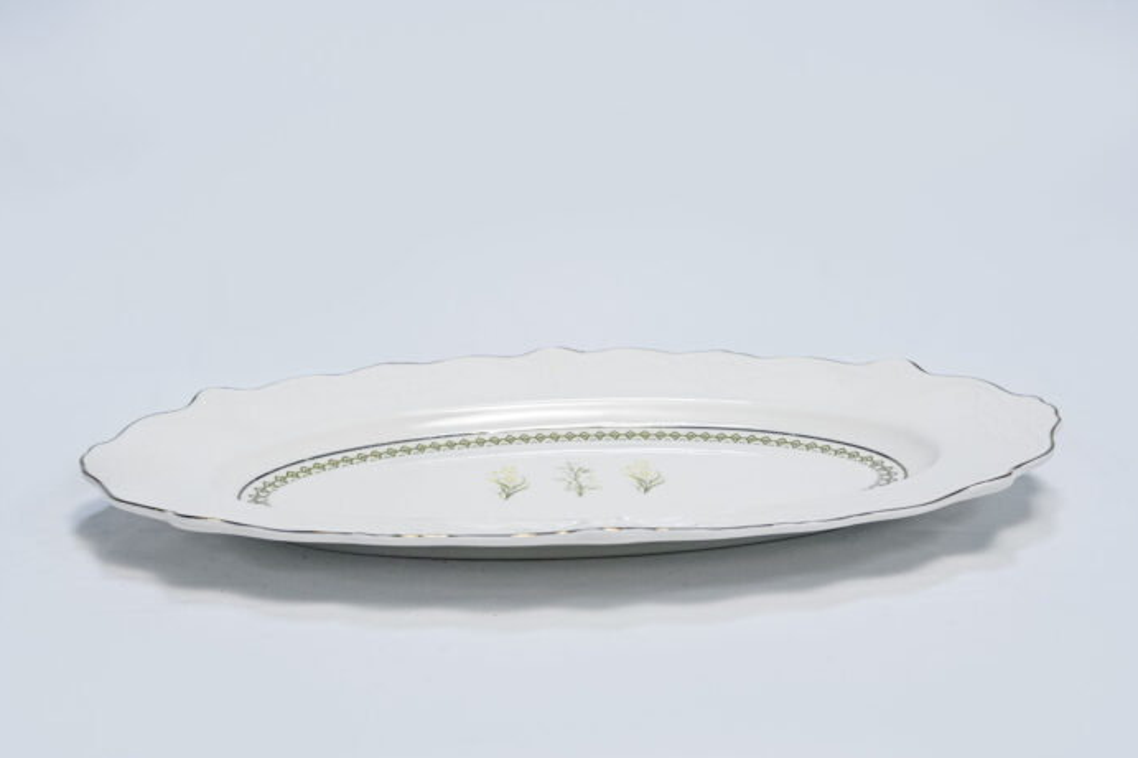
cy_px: 382
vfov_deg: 19.2
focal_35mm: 71
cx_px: 573
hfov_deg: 28.5
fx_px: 2243
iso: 6400
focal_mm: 70
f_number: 14
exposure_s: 1/160
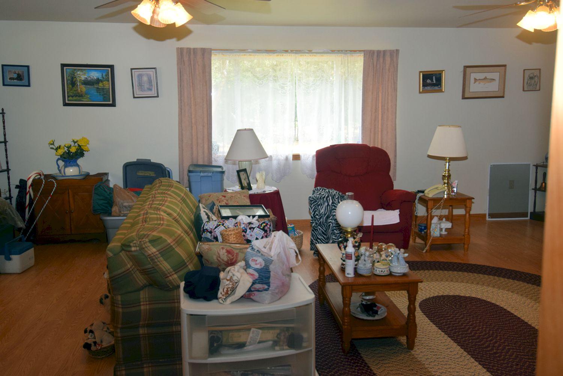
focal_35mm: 33
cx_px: 282
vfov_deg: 40.0
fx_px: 516
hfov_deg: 57.2
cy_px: 188
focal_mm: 22
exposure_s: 1/125
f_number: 5.6
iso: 800
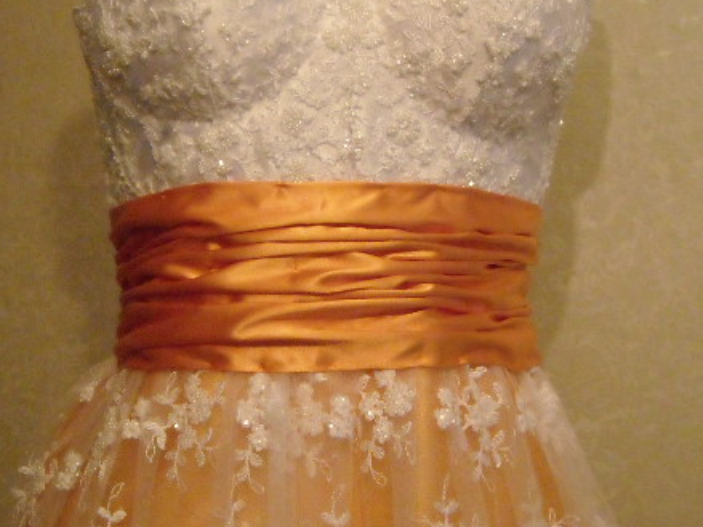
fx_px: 1035
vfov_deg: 28.4
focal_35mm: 51
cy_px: 184
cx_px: 307
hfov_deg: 37.4
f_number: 2.8
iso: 800
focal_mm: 5.7
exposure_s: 1/76
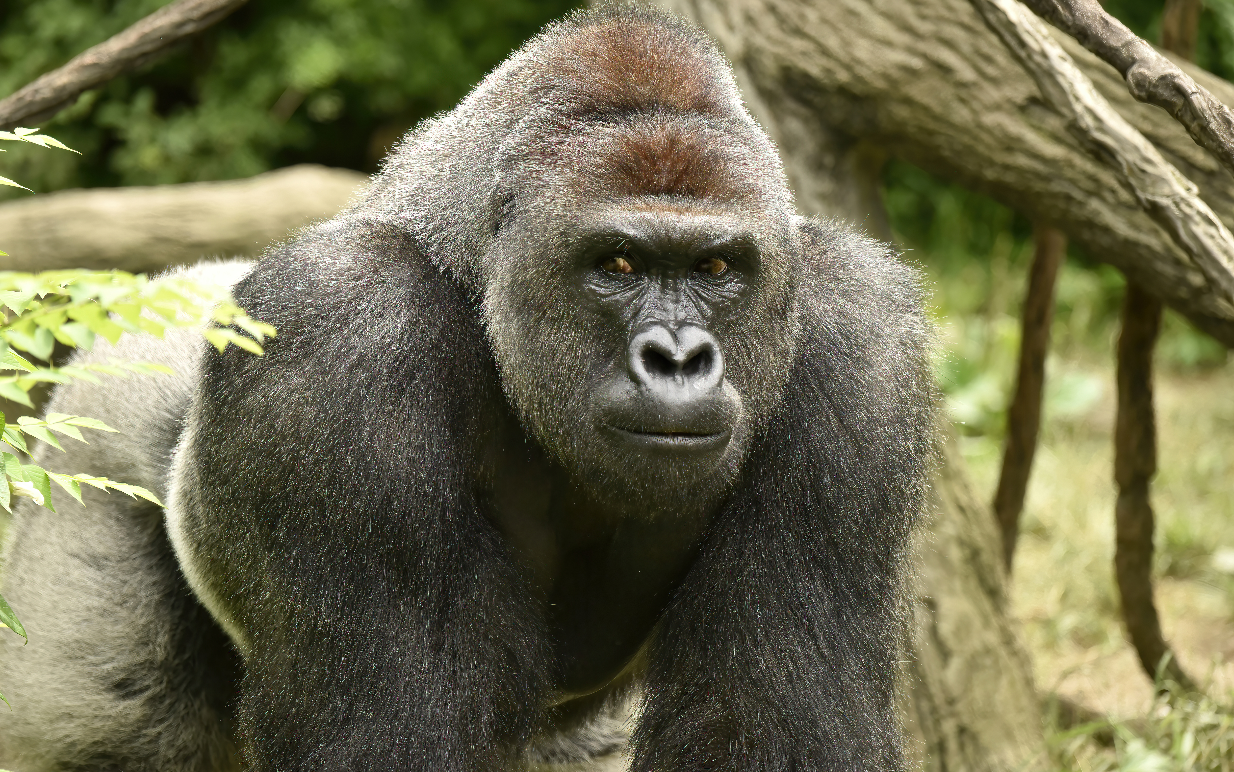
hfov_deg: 6.9
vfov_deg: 4.3
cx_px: 617
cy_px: 362
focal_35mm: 306
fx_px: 10291
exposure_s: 1/800
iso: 800
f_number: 5.6
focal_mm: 300
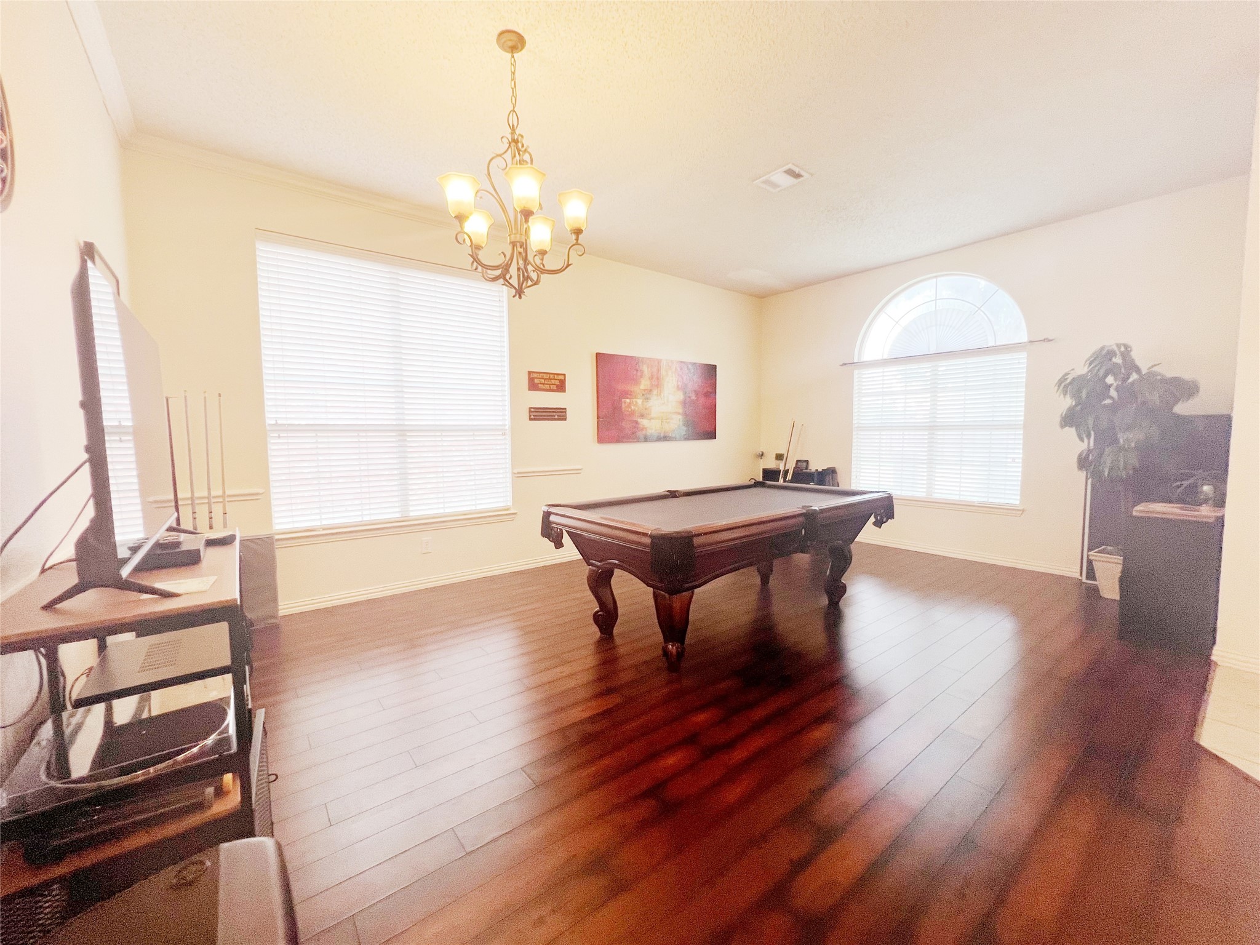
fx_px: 473
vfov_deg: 89.9
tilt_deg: -6.6
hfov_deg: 106.2
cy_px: 472
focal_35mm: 13
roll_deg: +0.4
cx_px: 630
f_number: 1.8
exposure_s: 1/120
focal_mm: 1.57
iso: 160
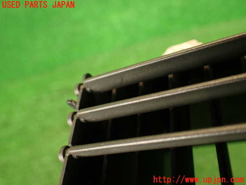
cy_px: 92
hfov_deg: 56.8
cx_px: 123
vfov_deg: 44.2
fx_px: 227
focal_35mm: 32
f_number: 2.4
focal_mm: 5.79
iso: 200
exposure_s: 1/40
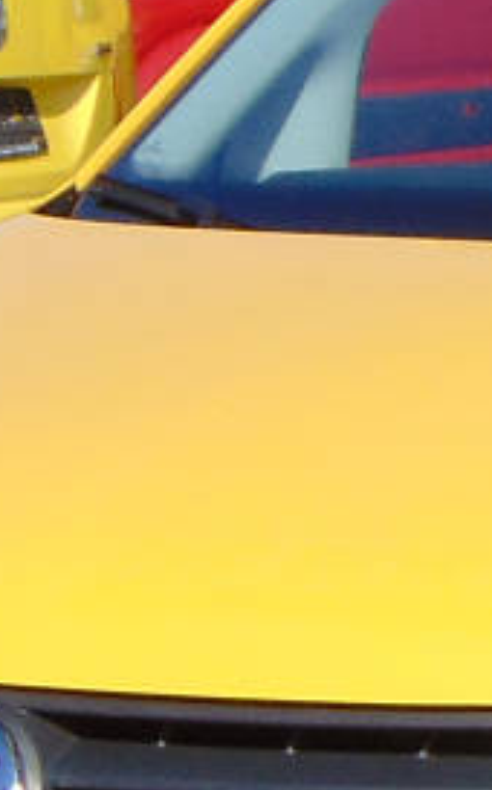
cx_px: 1369
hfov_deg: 4.1
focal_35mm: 311
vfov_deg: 6.8
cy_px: 585
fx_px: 6690
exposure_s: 1/200
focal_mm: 9
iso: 80
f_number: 9
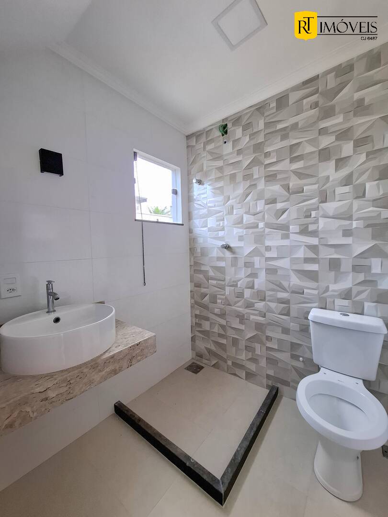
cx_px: 194
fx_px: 194
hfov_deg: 89.9
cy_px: 258
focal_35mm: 13
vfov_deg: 106.2
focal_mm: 1.74
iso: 64
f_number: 2.2
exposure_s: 1/50
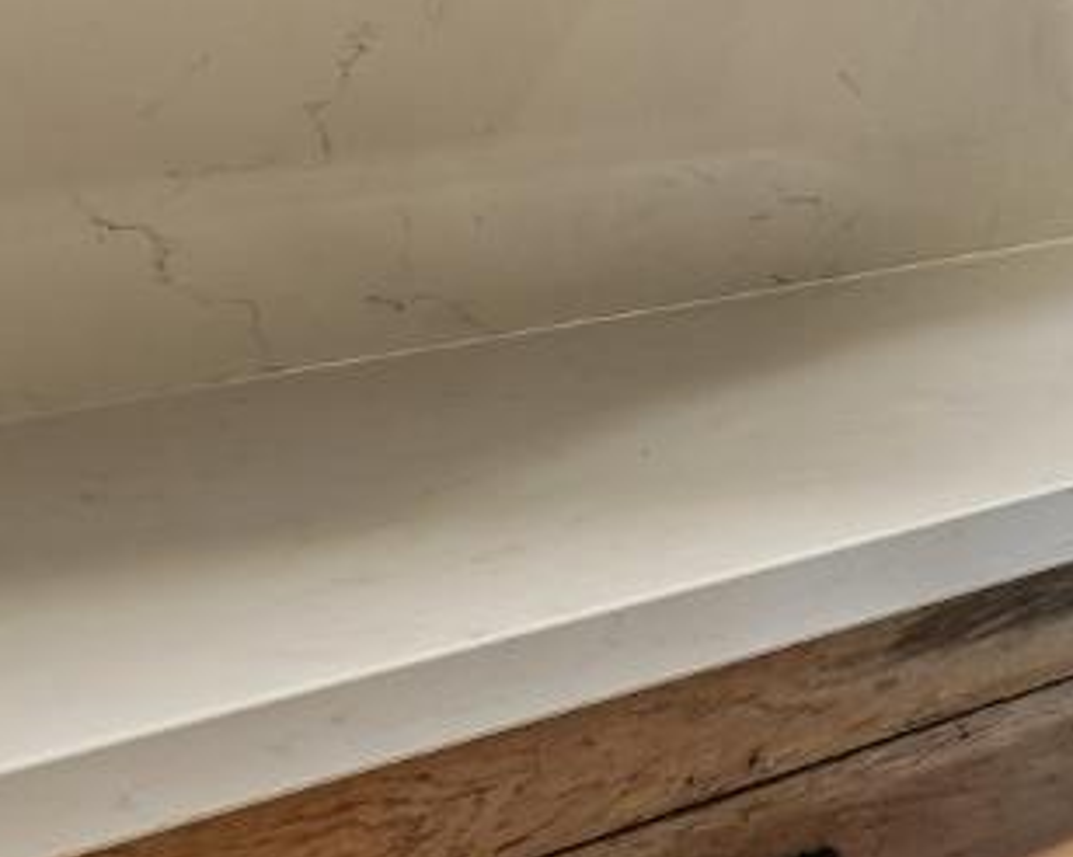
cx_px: 2136
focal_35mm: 64
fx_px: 2031
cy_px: -162
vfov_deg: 22.1
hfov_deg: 18.8
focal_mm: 14
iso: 640
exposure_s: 1/10
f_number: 8
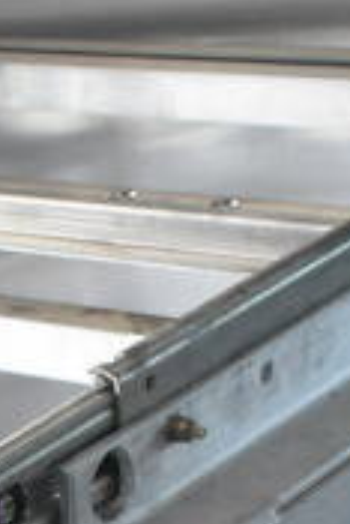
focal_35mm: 141
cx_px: -224
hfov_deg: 9.4
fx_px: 2052
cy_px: 790
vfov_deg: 13.7
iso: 1600
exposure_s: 1/50
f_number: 4.5
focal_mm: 18
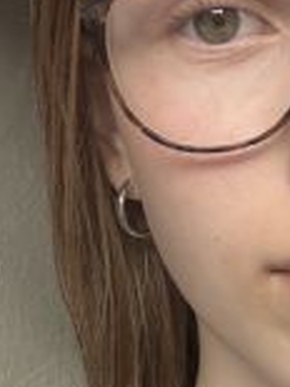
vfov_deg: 16.8
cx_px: 312
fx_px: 1298
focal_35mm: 116
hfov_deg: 12.5
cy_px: 315
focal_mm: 2.69
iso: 20
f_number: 1.9
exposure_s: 1/173
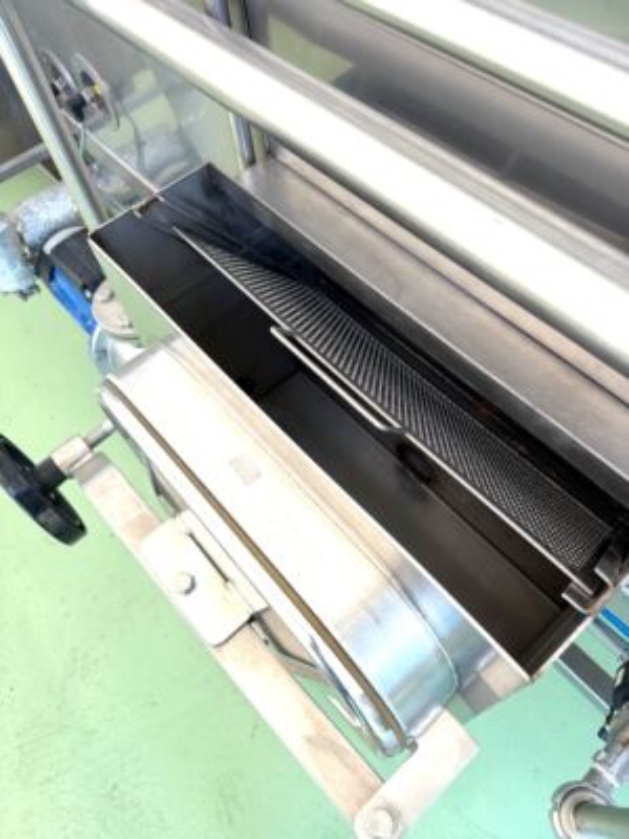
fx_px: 581
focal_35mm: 24
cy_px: 420
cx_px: 314
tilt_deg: -59.5
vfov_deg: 71.6
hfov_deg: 56.8
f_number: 1.78
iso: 50
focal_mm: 6.76
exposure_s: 1/124
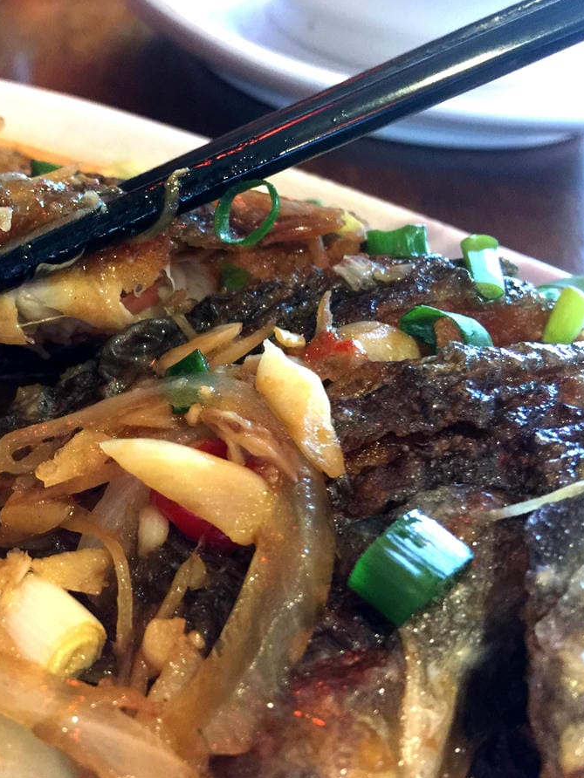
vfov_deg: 47.9
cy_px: 391
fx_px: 877
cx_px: 82
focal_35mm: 39
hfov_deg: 35.1
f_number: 2.2
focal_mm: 4.15
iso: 160
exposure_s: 1/15
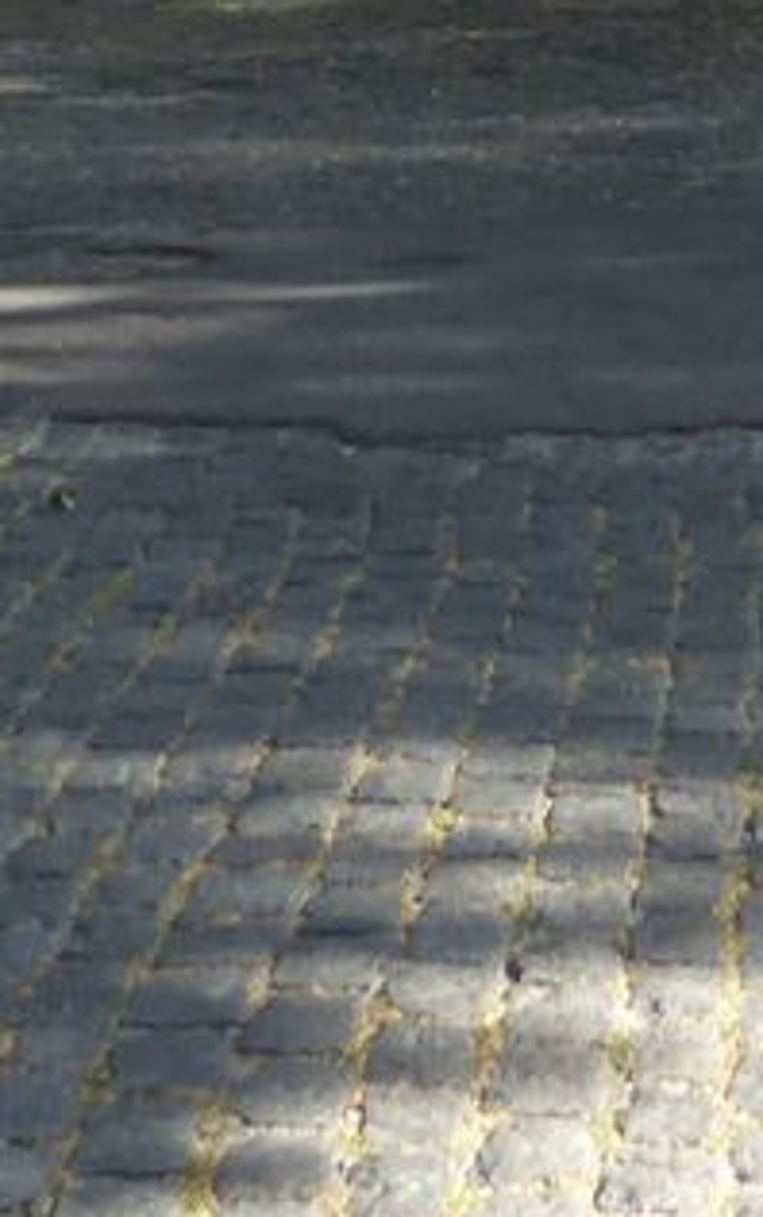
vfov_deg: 14.1
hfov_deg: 9.8
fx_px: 4450
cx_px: 432
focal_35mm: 134
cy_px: -867
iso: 80
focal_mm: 4.3
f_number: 3.3
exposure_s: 1/160
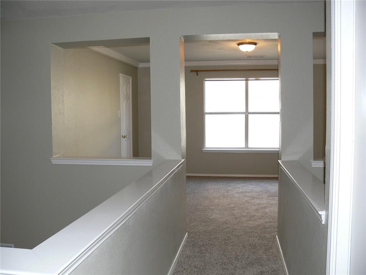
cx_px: 183
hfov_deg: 52.6
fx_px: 370
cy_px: 138
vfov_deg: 40.7
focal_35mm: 35
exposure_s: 1/30
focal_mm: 7.4
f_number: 2.8
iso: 100
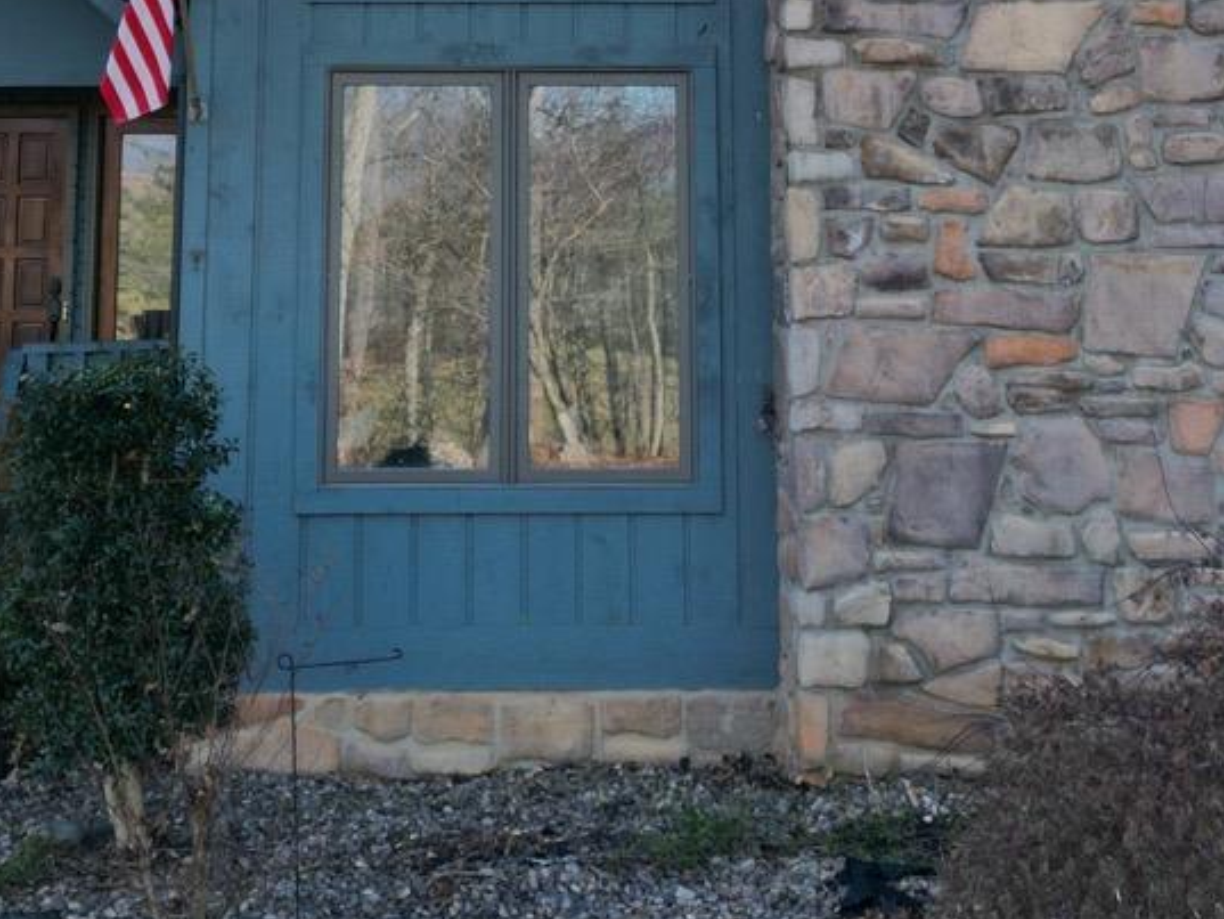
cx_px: 565
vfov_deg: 20.6
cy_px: -158
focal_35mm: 67
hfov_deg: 29.0
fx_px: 2370
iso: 100
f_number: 1.7
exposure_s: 1/1000
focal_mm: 6.72
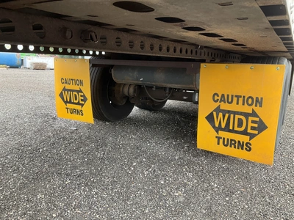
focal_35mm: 29
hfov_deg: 61.7
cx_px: 147
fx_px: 246
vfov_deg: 48.2
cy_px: 110
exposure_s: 1/160
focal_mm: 3
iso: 32
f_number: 1.8
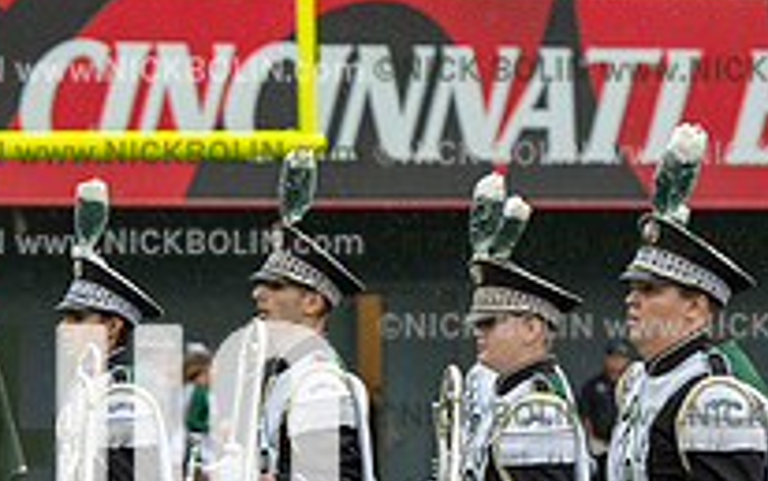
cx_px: 75
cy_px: 500
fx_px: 8691
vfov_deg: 3.2
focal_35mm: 415
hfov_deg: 5.1
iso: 400
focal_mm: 145
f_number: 4
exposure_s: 1/500
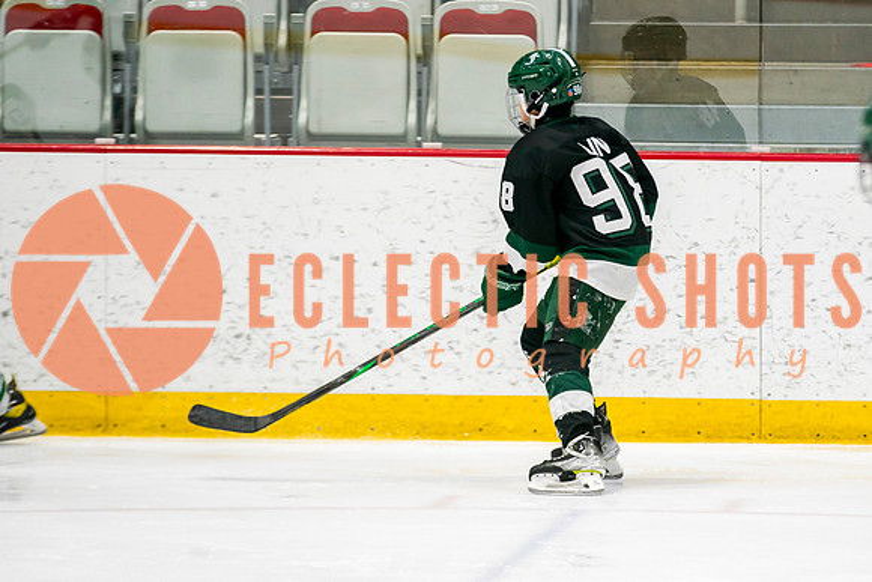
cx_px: 655
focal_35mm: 338
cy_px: 318
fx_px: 8186
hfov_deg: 6.1
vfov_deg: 4.1
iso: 640
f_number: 3.2
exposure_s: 1/640
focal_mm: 182
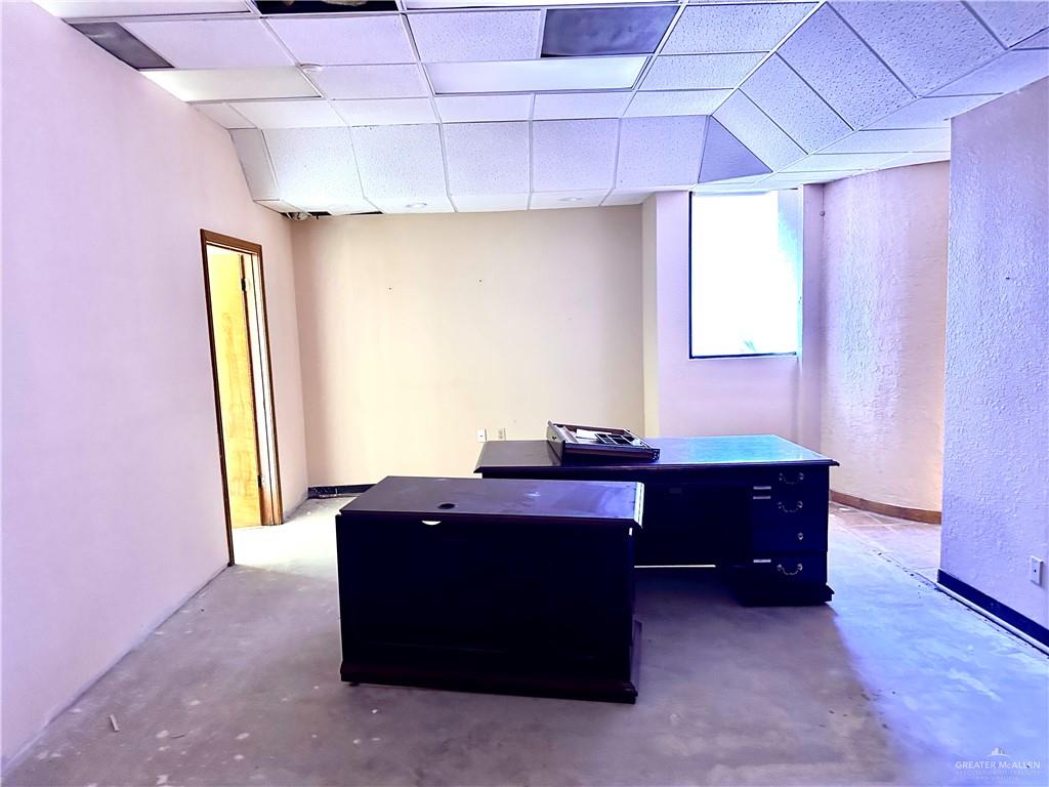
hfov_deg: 71.6
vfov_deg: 56.8
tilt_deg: -5.8
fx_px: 727
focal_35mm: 24
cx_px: 524
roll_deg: +1.8
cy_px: 394
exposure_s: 1/59
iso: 1000
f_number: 1.78
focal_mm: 6.86
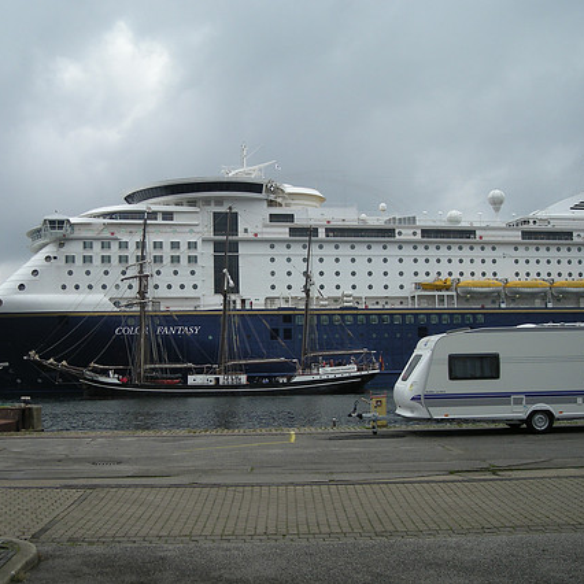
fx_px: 1012
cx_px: 230
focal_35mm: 53
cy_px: 287
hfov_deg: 32.1
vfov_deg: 32.2
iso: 50
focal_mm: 7.1
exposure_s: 1/393
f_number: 3.1
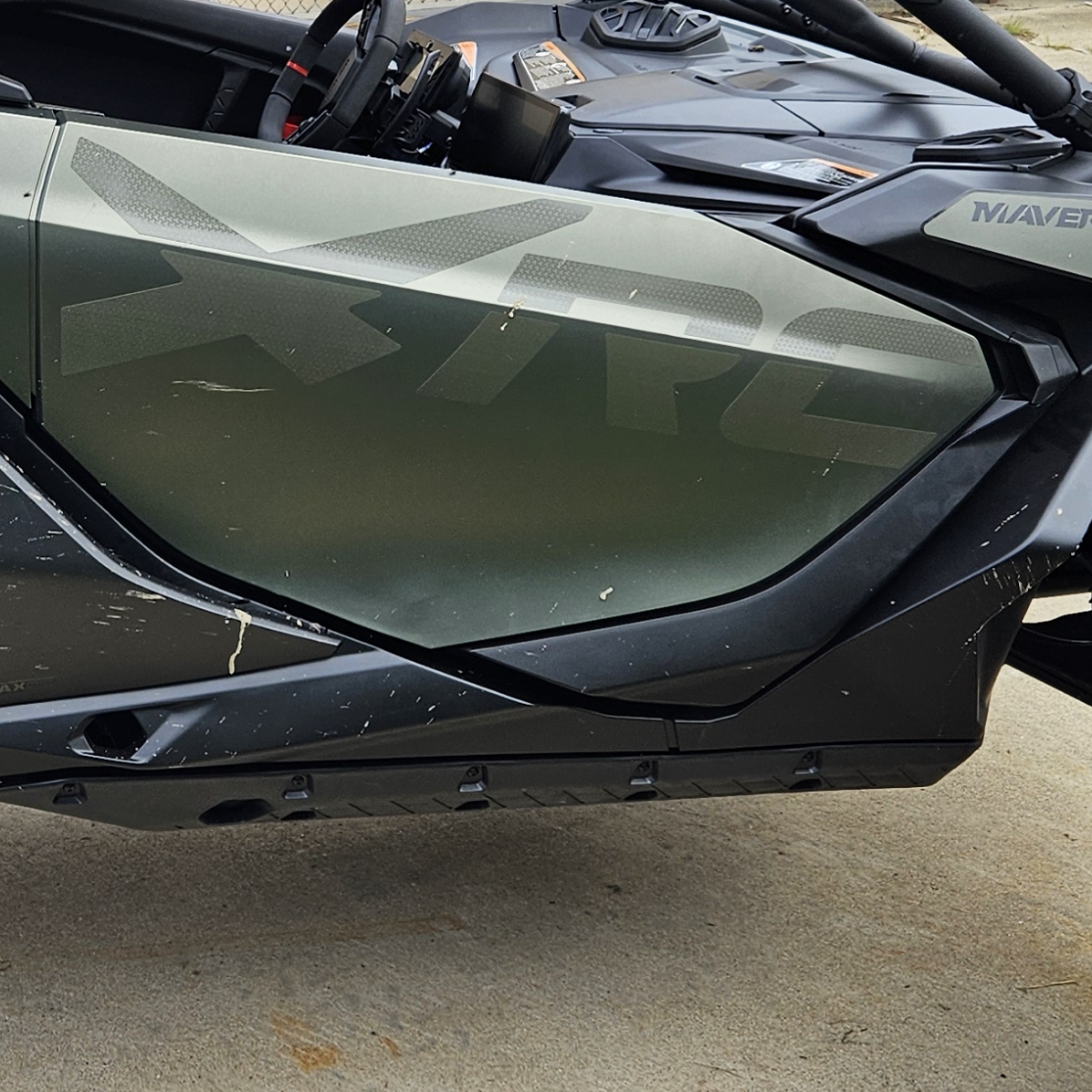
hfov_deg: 24.5
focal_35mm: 68
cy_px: 380
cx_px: 61
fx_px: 2427
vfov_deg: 25.2
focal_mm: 5.4
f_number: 1.8
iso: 25
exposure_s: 1/601
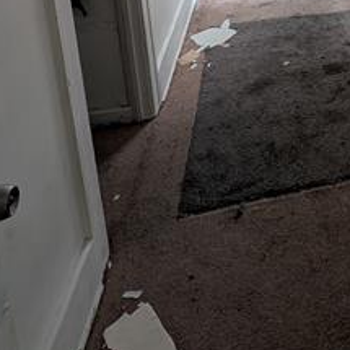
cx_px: 383
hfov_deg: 37.1
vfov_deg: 33.3
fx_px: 435
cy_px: -96
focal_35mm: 38
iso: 208
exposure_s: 1/23.8
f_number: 1.7
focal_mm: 2.02
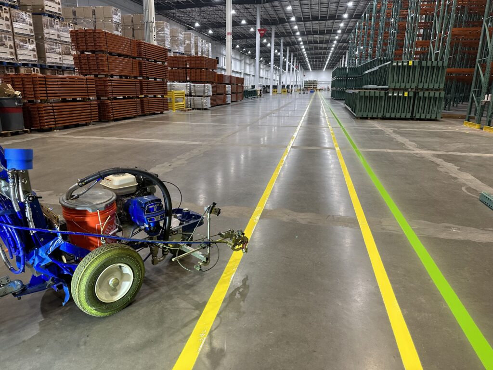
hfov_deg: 71.6
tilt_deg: -16.6
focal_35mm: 24
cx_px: 246
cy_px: 185
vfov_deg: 56.8
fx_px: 342
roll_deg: -0.7
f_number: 1.78
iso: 250
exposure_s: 1/67
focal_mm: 6.86
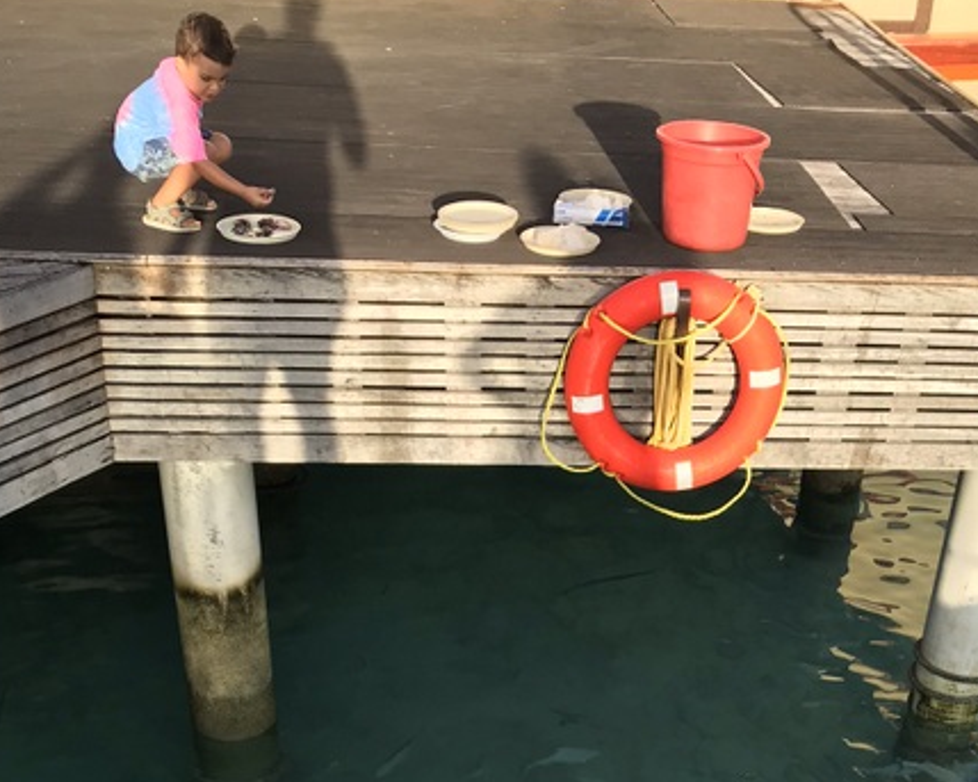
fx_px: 1476
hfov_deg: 36.4
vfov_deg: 27.6
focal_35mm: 51
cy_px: 823
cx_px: 631
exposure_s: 1/778
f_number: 1.8
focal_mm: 3.99
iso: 20
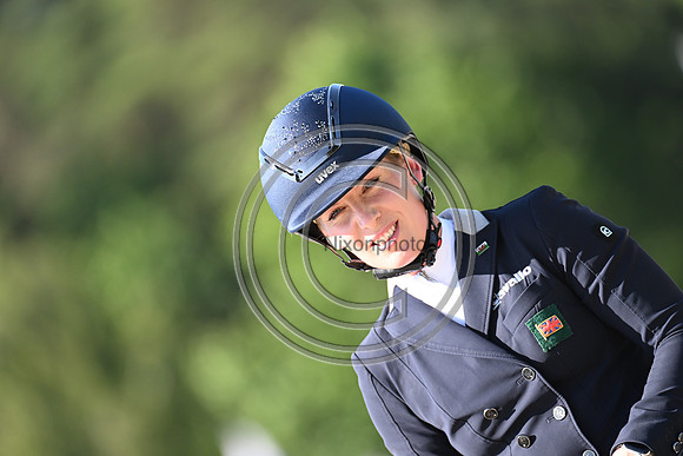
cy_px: 228
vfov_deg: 3.4
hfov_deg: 5.2
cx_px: 342
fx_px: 7590
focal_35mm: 400
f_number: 5
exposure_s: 1/1600
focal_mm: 400
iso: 1000
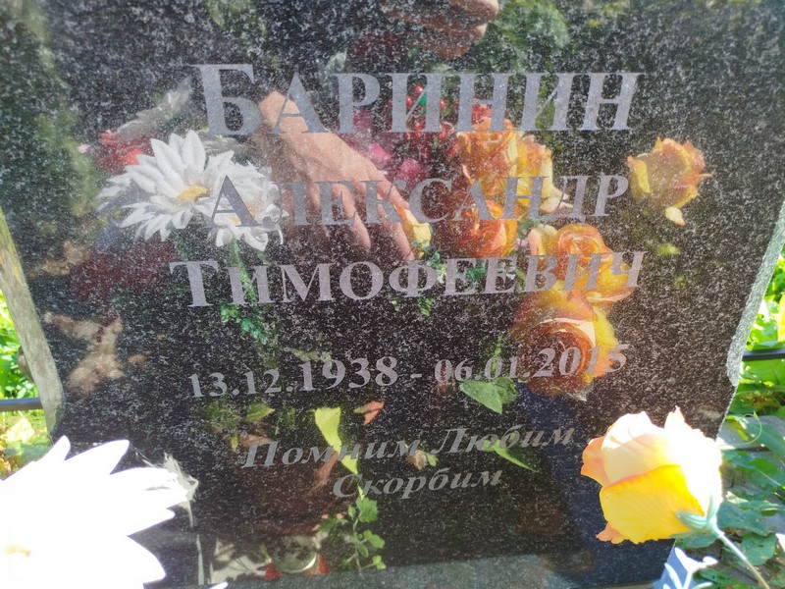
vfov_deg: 56.8
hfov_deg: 71.6
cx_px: 392
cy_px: 294
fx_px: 544
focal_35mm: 24
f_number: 1.7
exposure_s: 1/149
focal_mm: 5.31
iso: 50
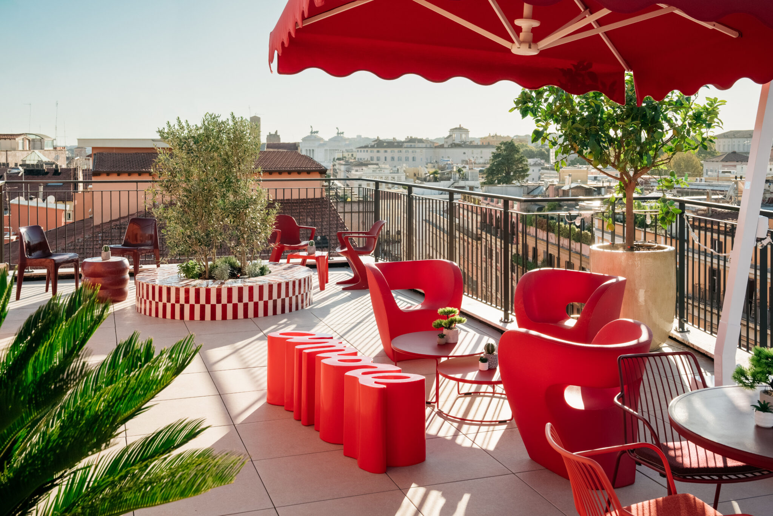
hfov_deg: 50.7
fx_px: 816
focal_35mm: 38
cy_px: 258
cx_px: 386
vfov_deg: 35.0
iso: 400
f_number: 8
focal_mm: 38
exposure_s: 1/2000
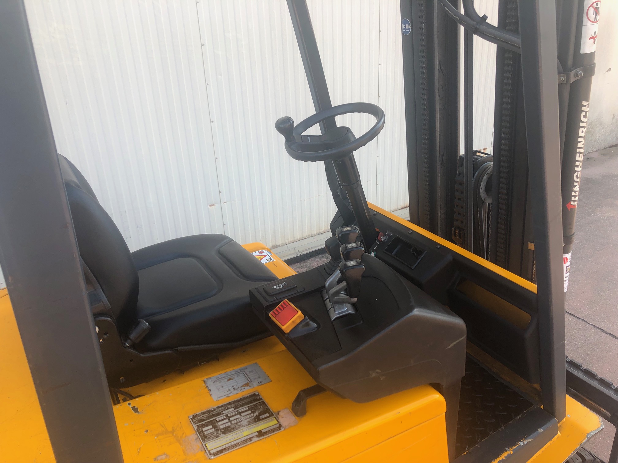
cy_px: 232
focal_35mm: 28
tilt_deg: -24.4
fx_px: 500
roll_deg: +2.4
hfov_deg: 63.4
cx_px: 309
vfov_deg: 49.7
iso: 20
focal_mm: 3.99
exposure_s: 1/282
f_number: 1.8
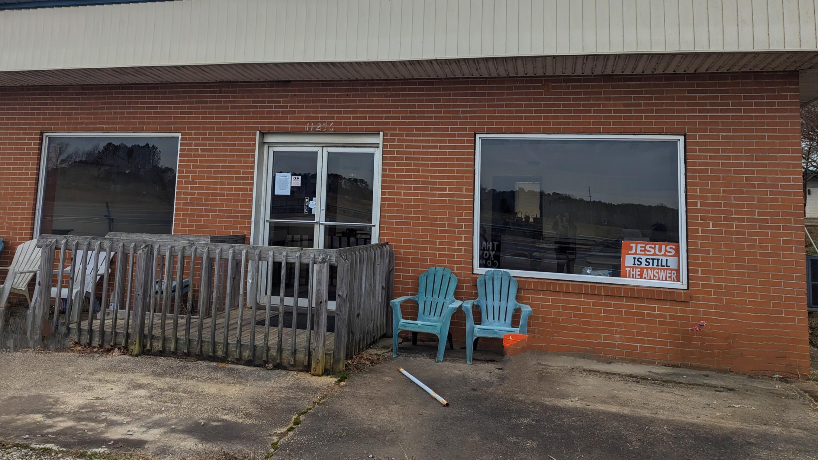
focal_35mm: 29
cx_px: 383
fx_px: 629
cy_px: 133
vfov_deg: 39.4
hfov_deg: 66.0
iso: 26
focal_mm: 6.81
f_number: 1.85
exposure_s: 1/1451
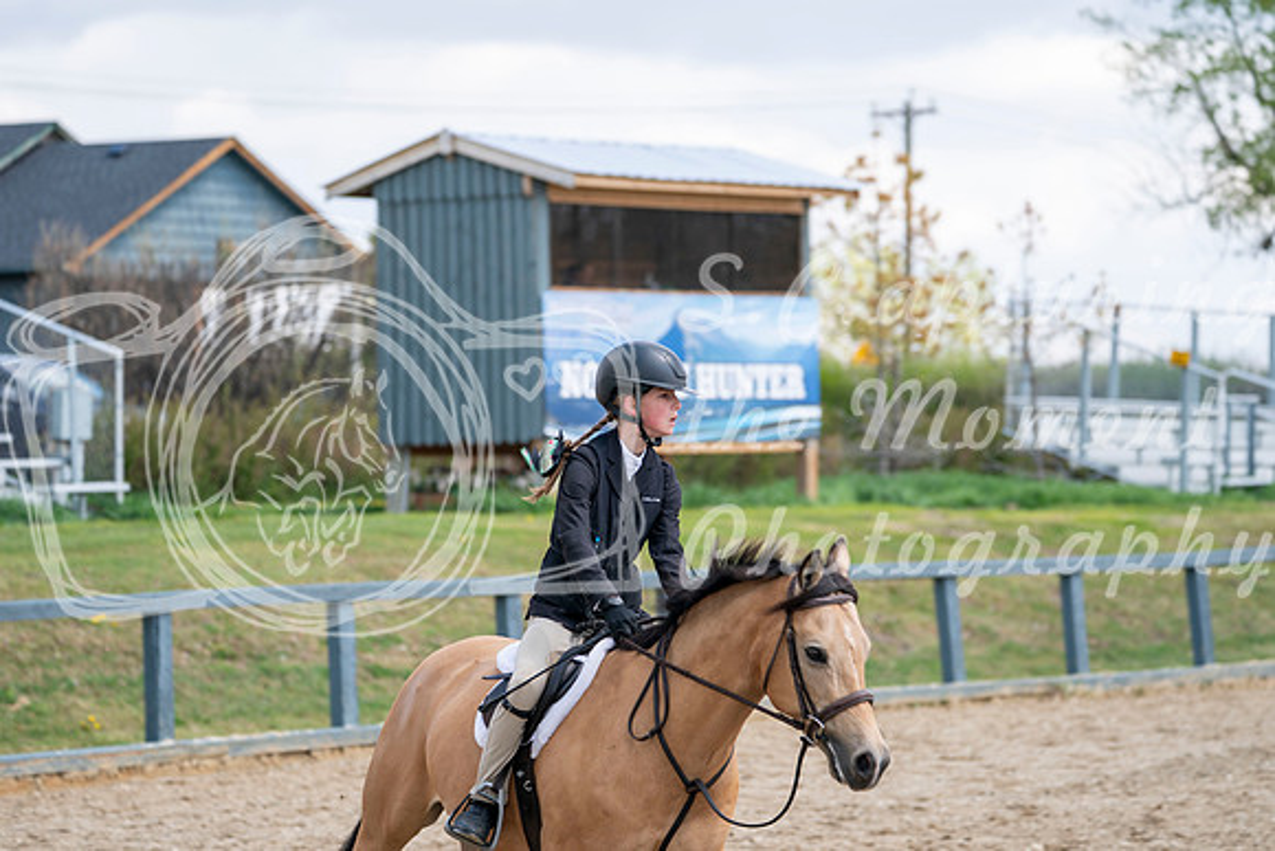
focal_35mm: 187
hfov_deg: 11.0
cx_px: 638
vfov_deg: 7.3
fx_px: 6624
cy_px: 426
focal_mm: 187
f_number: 5.6
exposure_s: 1/200
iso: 100
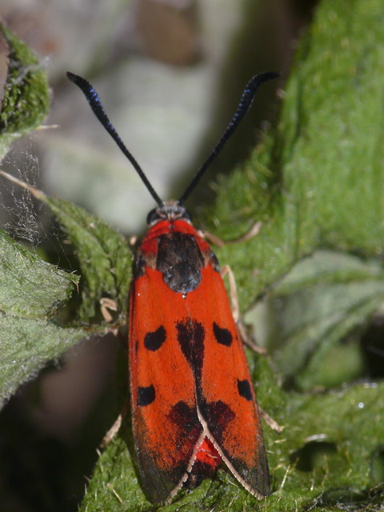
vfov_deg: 6.2
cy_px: 256
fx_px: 4733
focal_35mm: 320
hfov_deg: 4.6
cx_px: 192
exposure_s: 1/125
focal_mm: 67.8
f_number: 11
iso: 200
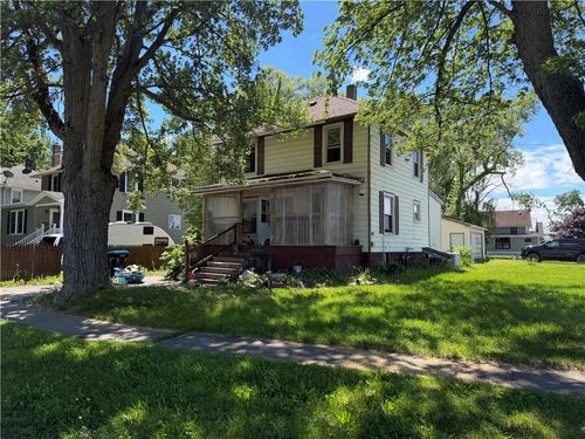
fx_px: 406
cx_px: 292
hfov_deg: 71.6
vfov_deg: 56.8
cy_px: 220
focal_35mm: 24
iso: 100
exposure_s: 1/1949
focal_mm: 6.76
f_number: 1.78
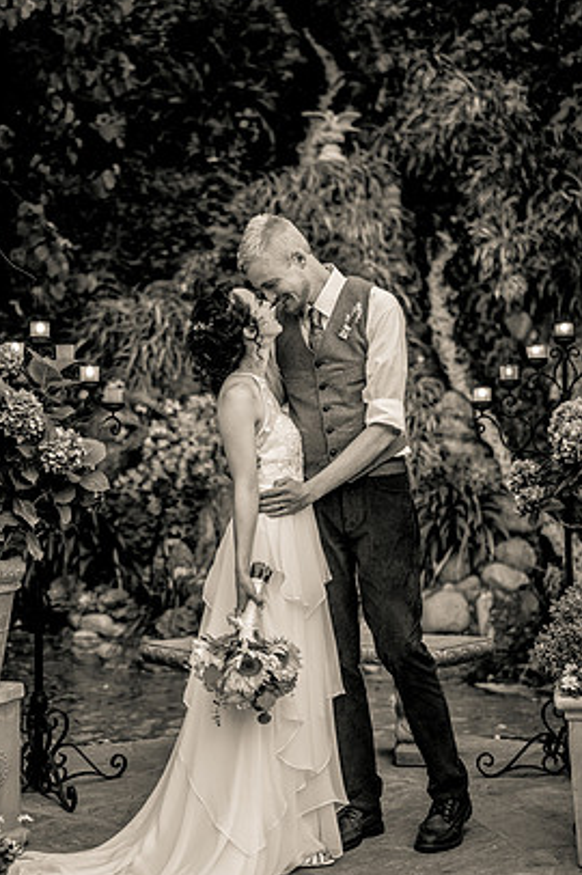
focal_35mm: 61
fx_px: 1482
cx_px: 263
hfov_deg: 22.2
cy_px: 453
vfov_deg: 32.9
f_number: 2.2
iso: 500
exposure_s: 1/320
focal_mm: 55
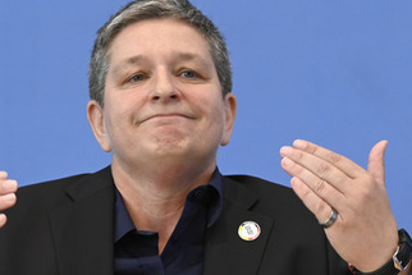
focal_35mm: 140
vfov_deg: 9.8
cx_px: 167
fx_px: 1603
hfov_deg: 14.6
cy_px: 166
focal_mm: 100
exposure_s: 1/800
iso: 3200
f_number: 5.6
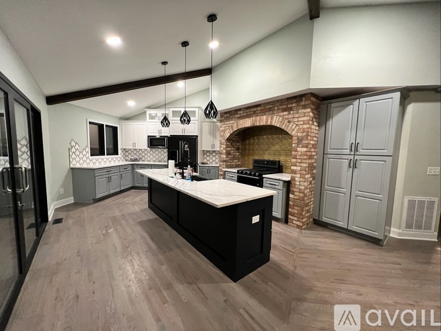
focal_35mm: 13
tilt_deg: -5.4
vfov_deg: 89.9
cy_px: 166
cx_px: 220
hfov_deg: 106.2
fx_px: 166
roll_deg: -1.4
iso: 400
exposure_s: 1/60
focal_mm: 1.57
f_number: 1.8
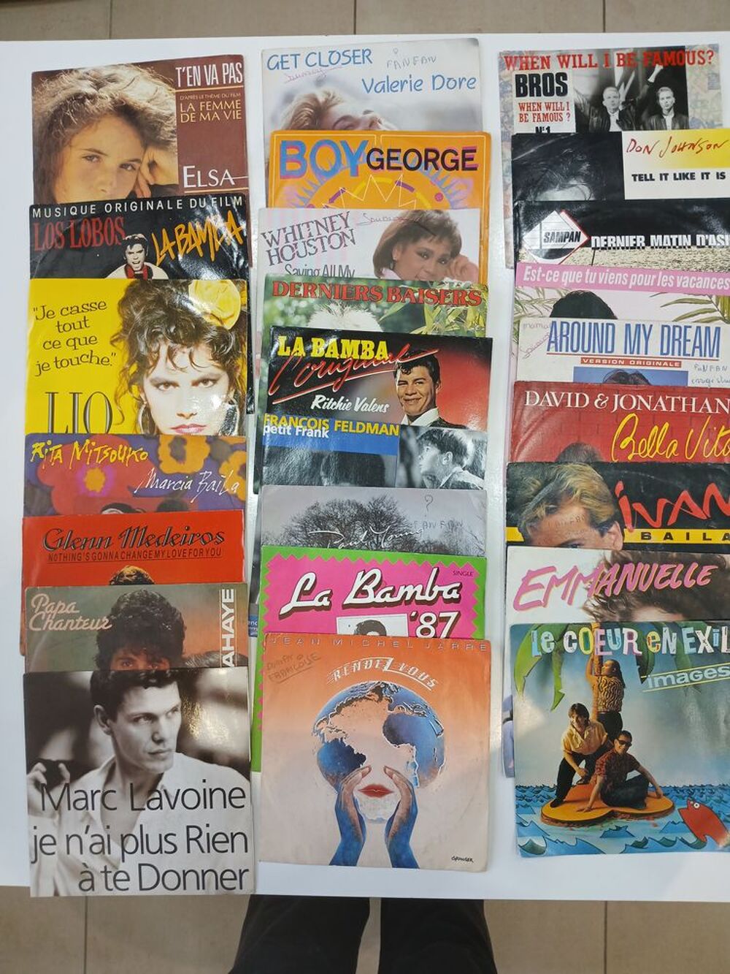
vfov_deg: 67.3
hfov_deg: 53.1
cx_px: 365
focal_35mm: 26
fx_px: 731
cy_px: 487
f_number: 1.8
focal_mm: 3.98
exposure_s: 1/50.3
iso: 80
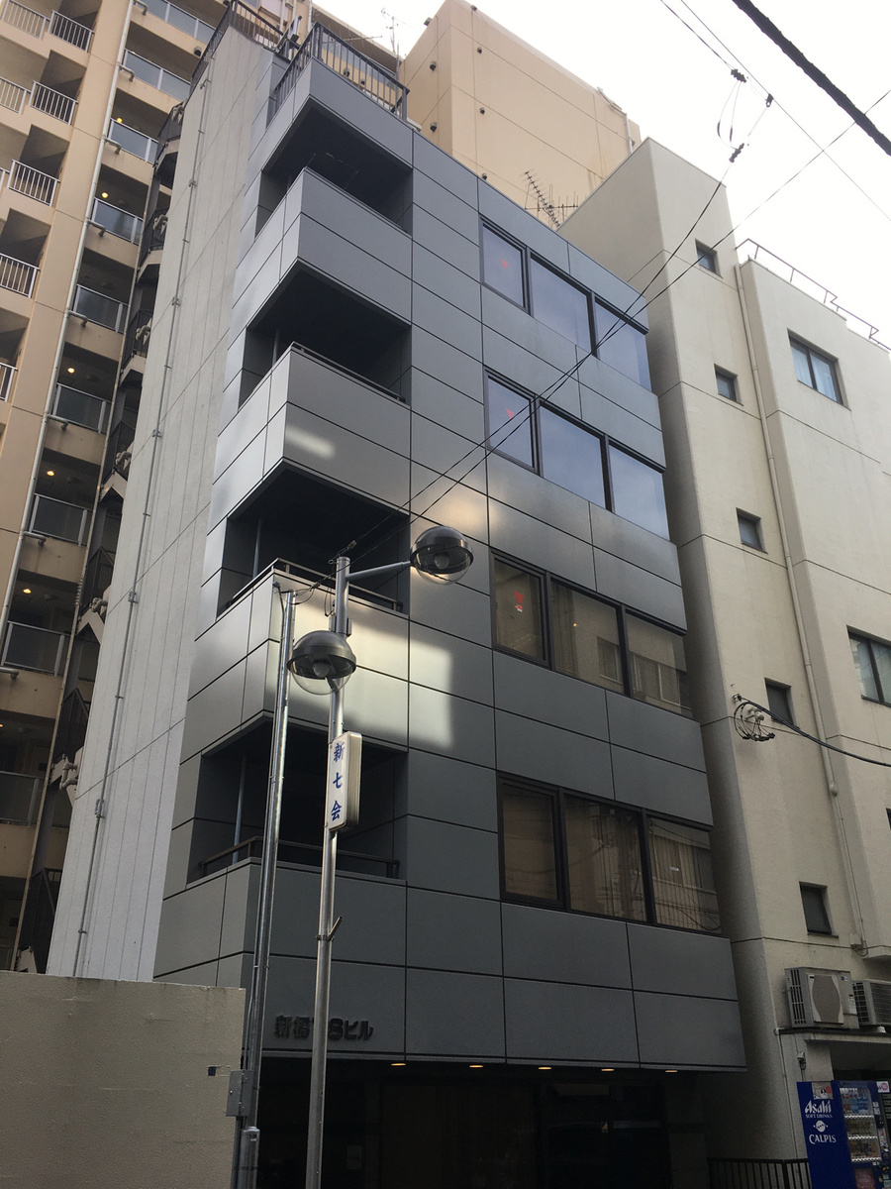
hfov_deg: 48.2
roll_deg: +2.1
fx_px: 995
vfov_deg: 61.7
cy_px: 594
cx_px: 446
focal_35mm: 29
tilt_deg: +26.8
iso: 25
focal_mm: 4.15
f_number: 2.2
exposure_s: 1/371
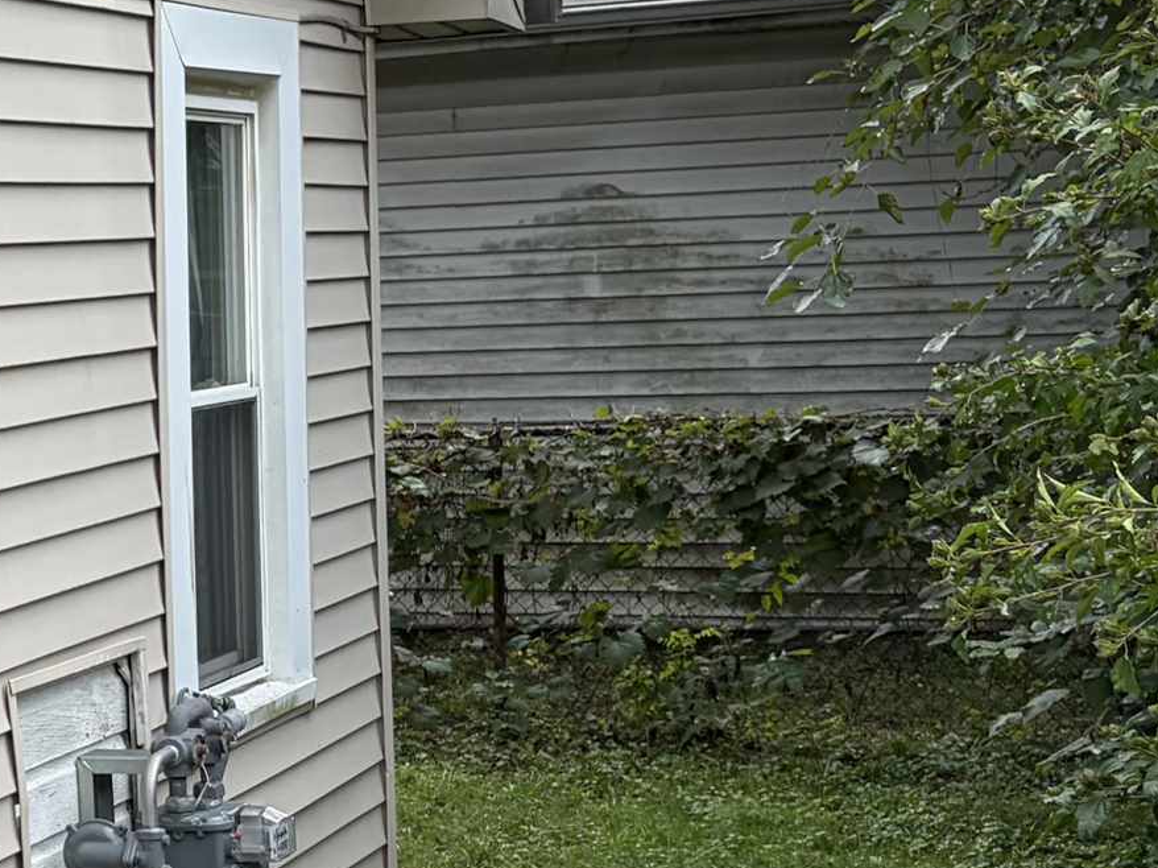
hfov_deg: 19.7
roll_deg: +3.5
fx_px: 3043
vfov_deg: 16.2
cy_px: 635
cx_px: -379
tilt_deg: -6.0
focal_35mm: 91
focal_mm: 5.96
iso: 50
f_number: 1.6
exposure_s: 1/1517
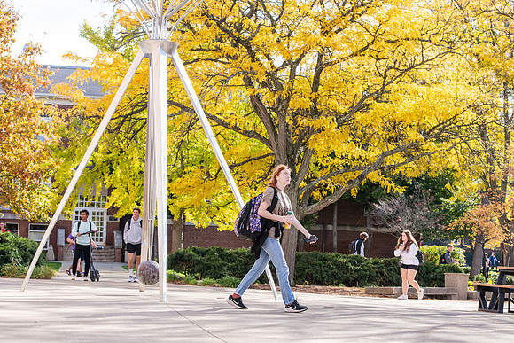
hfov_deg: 28.8
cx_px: 257
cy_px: 172
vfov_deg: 19.5
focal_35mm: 70
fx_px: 1000
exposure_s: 1/250
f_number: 8
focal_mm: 70
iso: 400
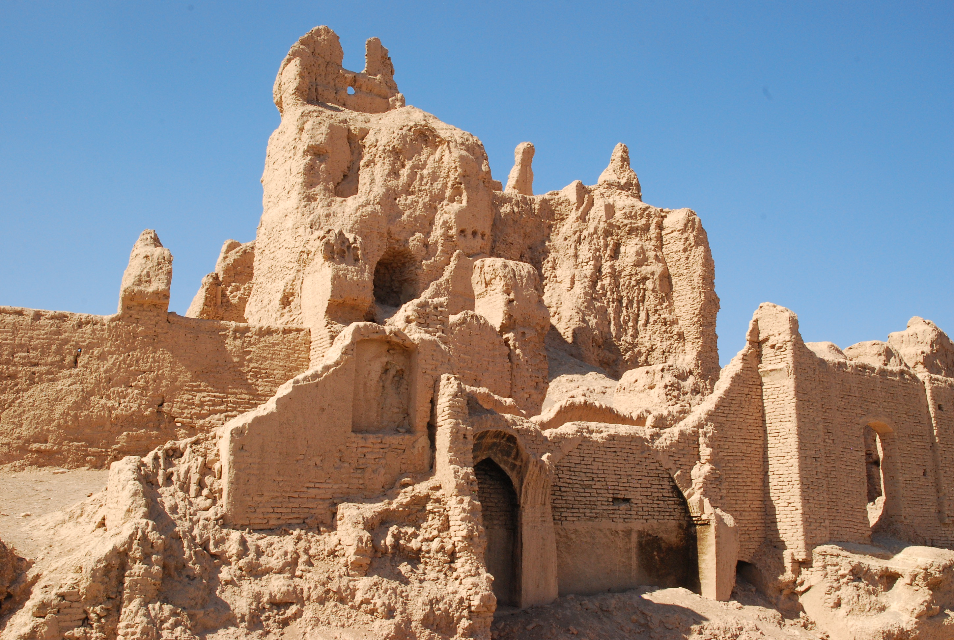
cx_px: 477
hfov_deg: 51.2
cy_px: 320
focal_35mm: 38
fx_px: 996
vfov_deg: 35.7
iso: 400
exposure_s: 1/125
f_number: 18
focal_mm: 25
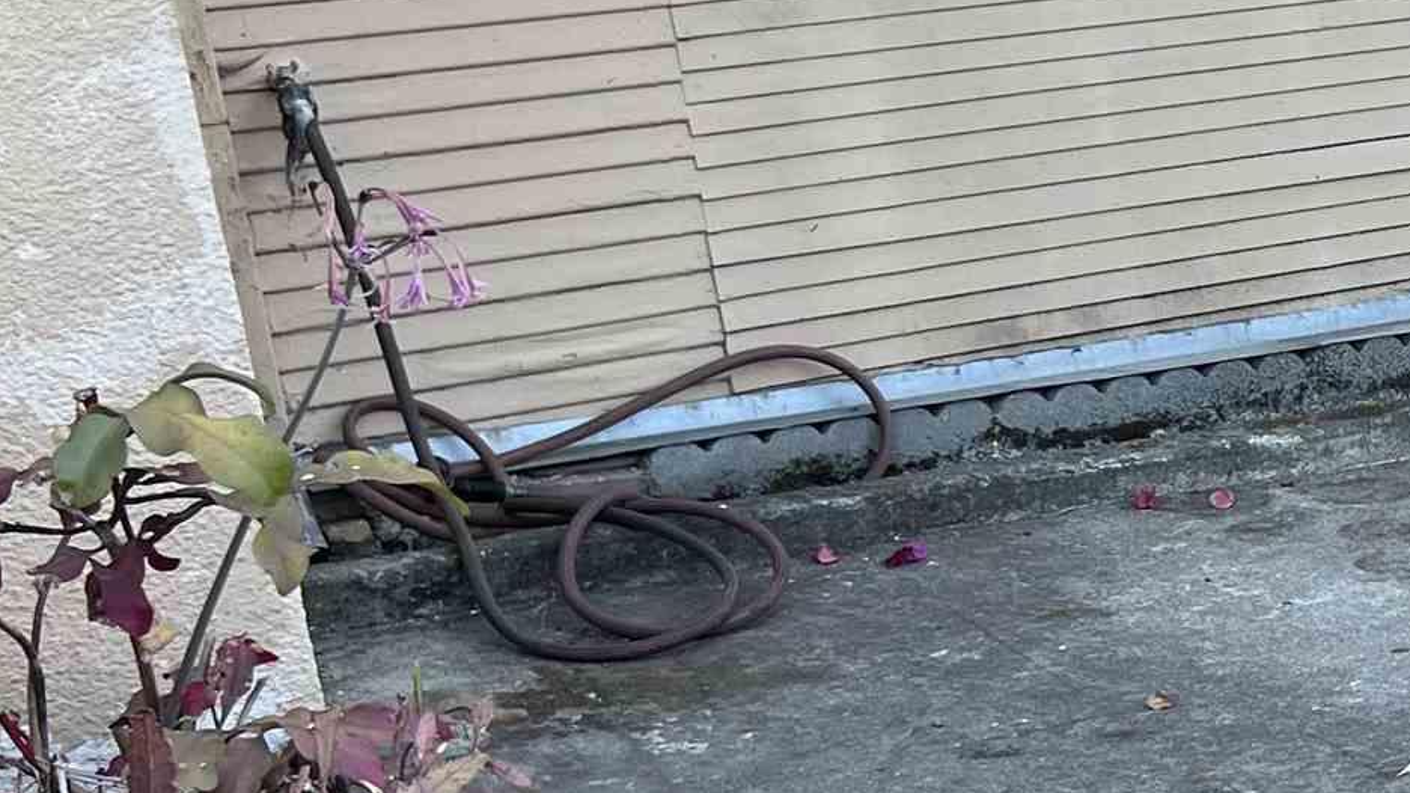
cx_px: 2083
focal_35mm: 93
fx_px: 3476
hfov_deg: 20.0
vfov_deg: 12.8
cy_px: 787
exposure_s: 1/164
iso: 40
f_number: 1.5
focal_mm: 5.7
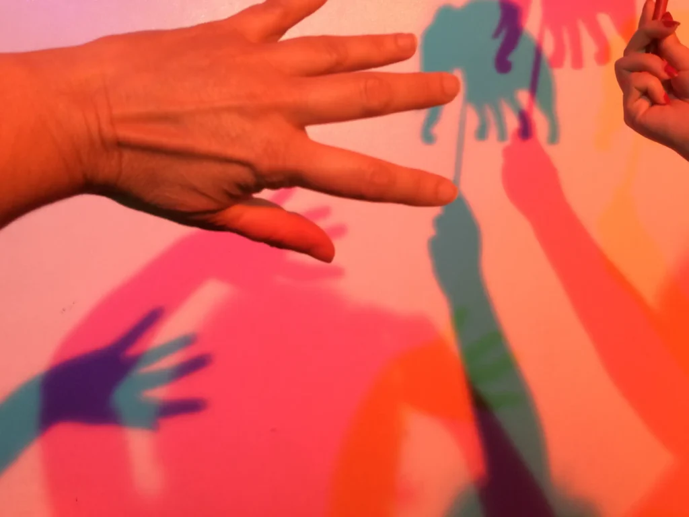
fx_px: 577
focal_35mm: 29
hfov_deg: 61.7
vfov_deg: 48.2
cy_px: 258
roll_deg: +0.7
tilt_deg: -7.0
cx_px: 344
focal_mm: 4.15
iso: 100
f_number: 2.2
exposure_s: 1/33
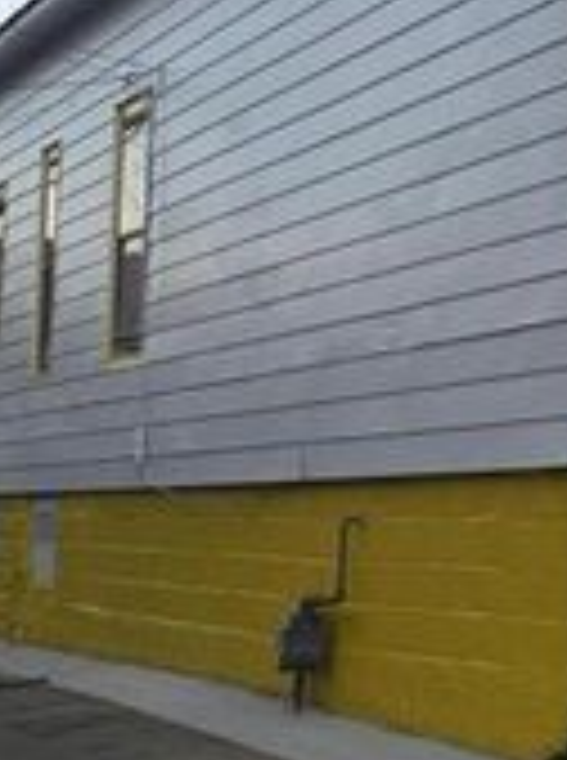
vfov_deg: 21.2
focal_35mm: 91
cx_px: 792
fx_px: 1995
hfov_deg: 15.2
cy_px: 110
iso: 40
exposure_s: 1/180
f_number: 1.7
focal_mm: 6.3
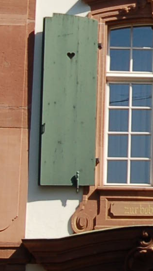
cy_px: 0
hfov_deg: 5.4
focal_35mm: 221
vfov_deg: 9.7
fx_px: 1593
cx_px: 328
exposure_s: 1/320
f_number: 9
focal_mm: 26
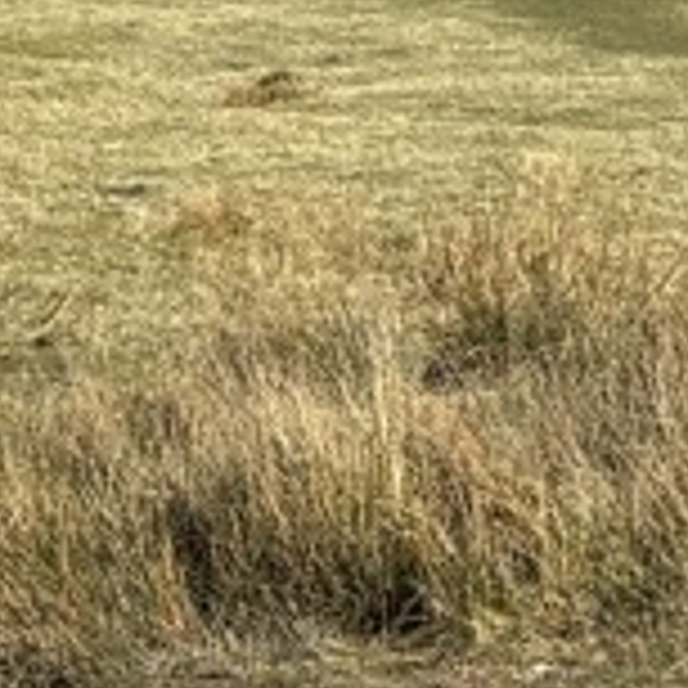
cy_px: -1066
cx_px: 2015
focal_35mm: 241
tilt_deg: +16.9
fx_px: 5419
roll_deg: +0.5
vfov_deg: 6.8
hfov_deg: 6.6
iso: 50
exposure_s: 1/2778
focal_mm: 5.96
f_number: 1.6
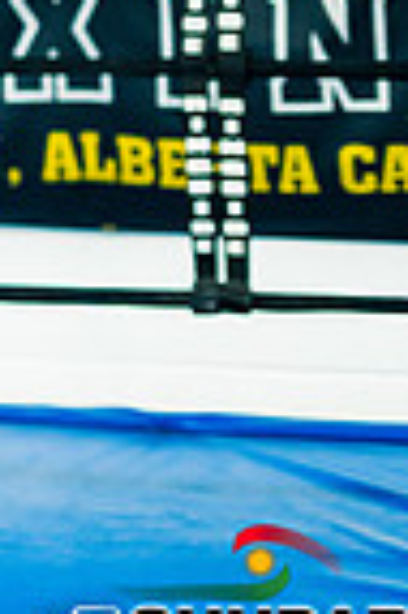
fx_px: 3459
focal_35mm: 203
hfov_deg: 6.2
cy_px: -122
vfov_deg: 10.0
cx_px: -825
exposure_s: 1/400
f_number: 1.8
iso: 1600
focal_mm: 50
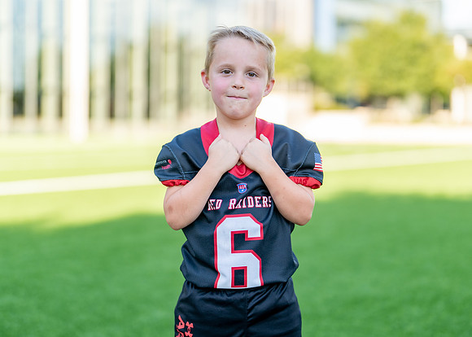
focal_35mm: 69
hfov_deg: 28.5
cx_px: 235
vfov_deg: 20.6
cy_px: 166
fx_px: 928
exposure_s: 1/1250
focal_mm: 50
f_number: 1.2
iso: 100
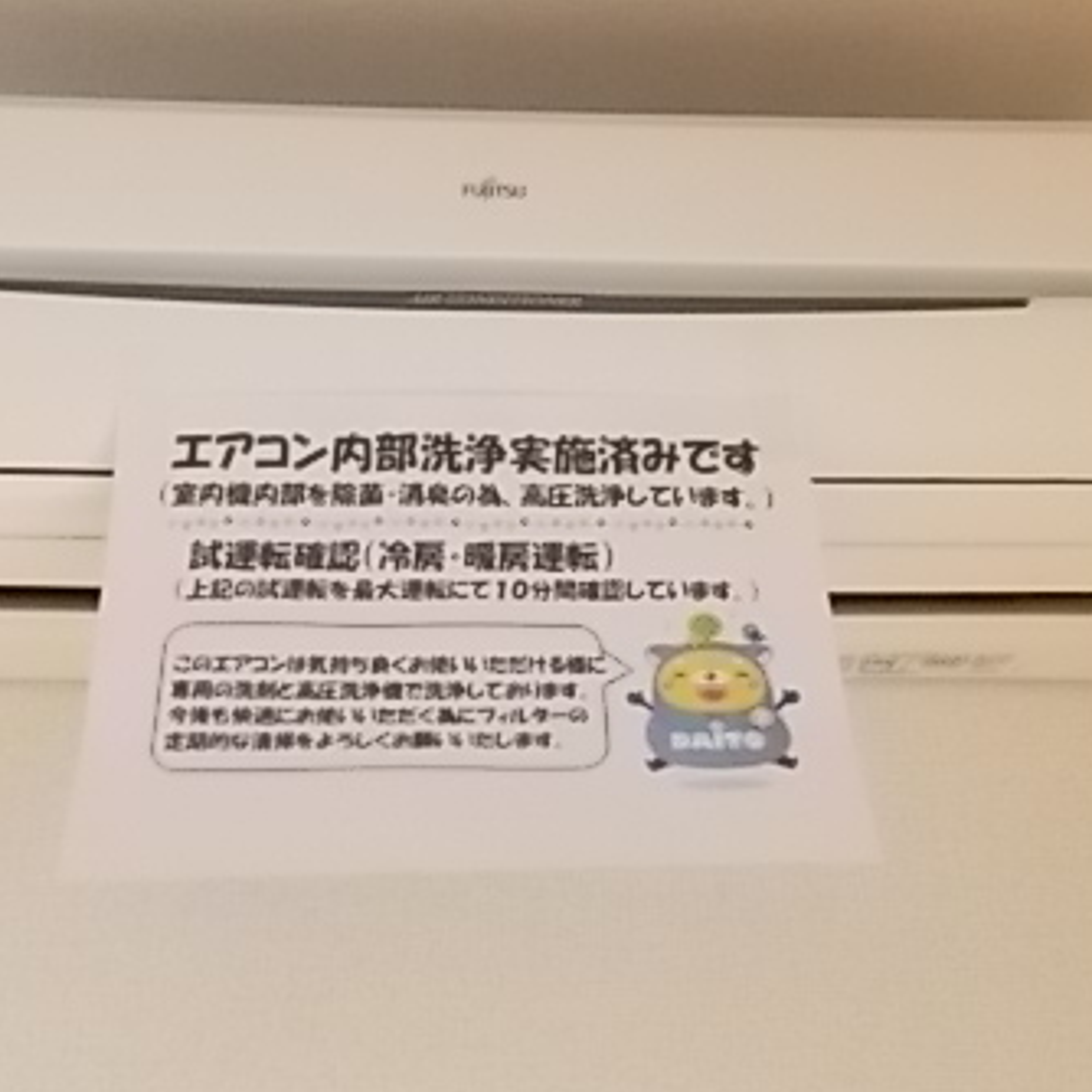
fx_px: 1570
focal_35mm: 44
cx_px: 507
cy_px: 350
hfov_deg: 38.3
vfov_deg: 37.9
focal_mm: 4.6
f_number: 3.2
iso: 400
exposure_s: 1/250
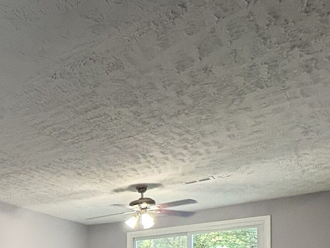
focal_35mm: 39
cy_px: 294
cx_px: -48
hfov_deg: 38.1
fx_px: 372
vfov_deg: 31.2
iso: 250
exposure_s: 1/60
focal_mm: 2.22
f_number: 2.2
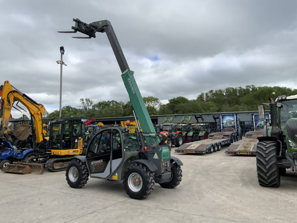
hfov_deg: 61.7
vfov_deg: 48.2
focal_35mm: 29
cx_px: 148
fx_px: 249
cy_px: 112
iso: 16
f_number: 1.8
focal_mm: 3
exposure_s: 1/1786
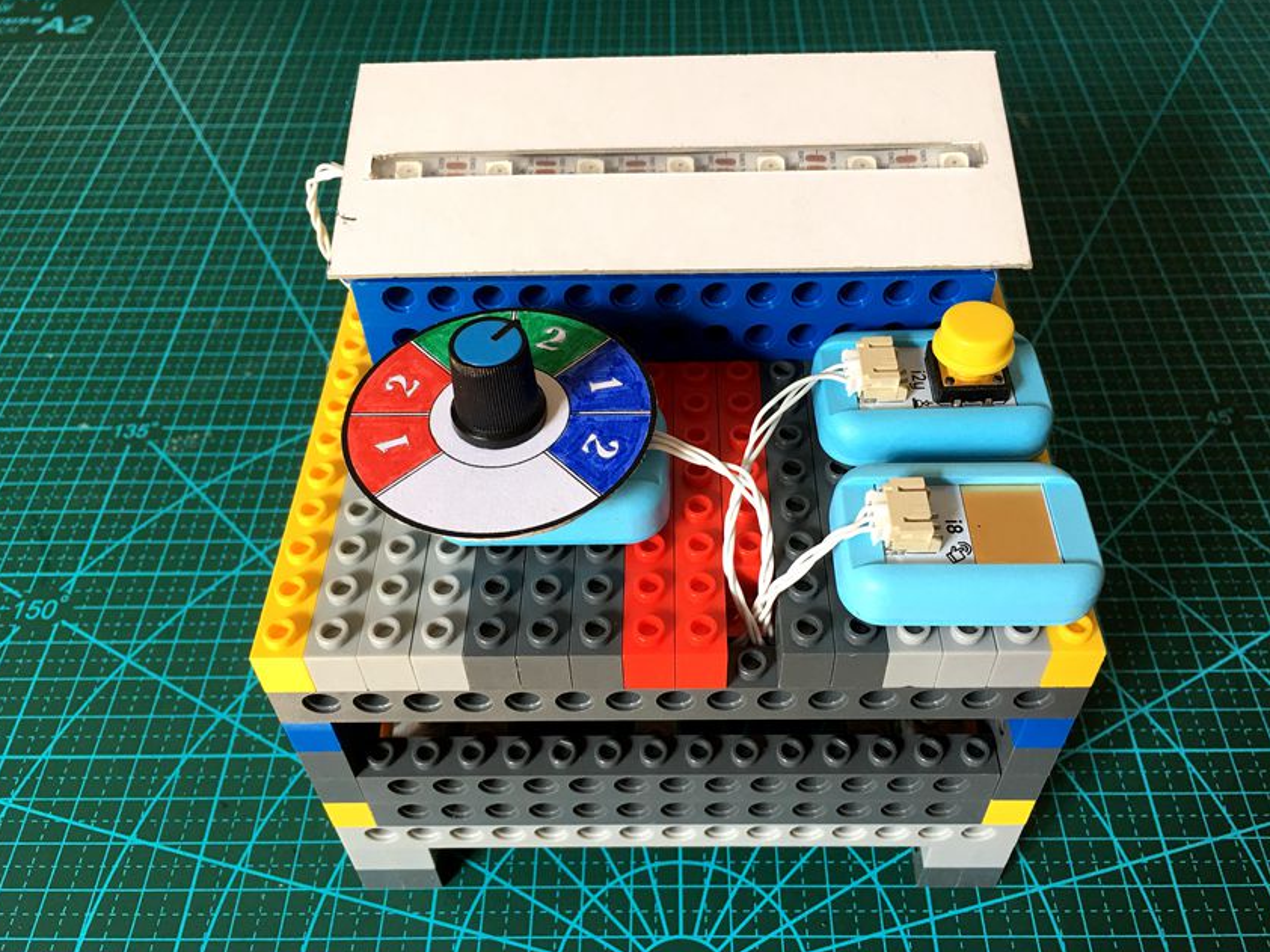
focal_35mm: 31
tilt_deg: -48.5
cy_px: 476
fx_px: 1137
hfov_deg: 58.4
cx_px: 658
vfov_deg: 45.4
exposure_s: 1/33
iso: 25
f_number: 2.2
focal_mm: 4.15
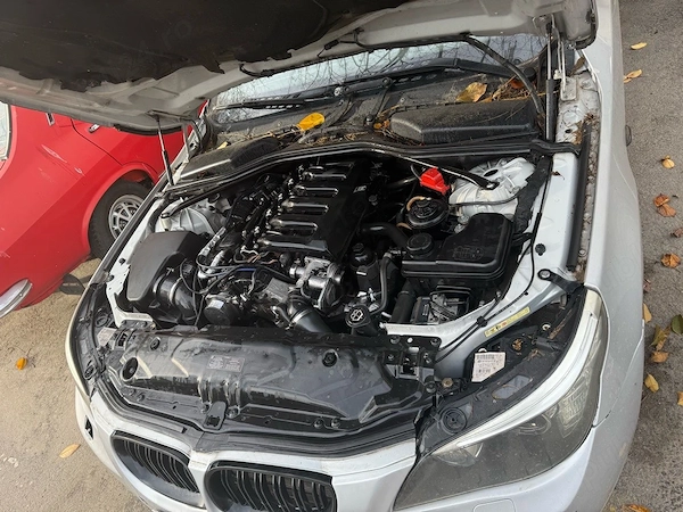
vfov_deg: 56.8
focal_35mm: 24
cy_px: 256
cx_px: 342
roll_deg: +24.9
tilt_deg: -36.8
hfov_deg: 71.6
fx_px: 474
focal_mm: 6.76
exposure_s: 1/397
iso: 80
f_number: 1.78
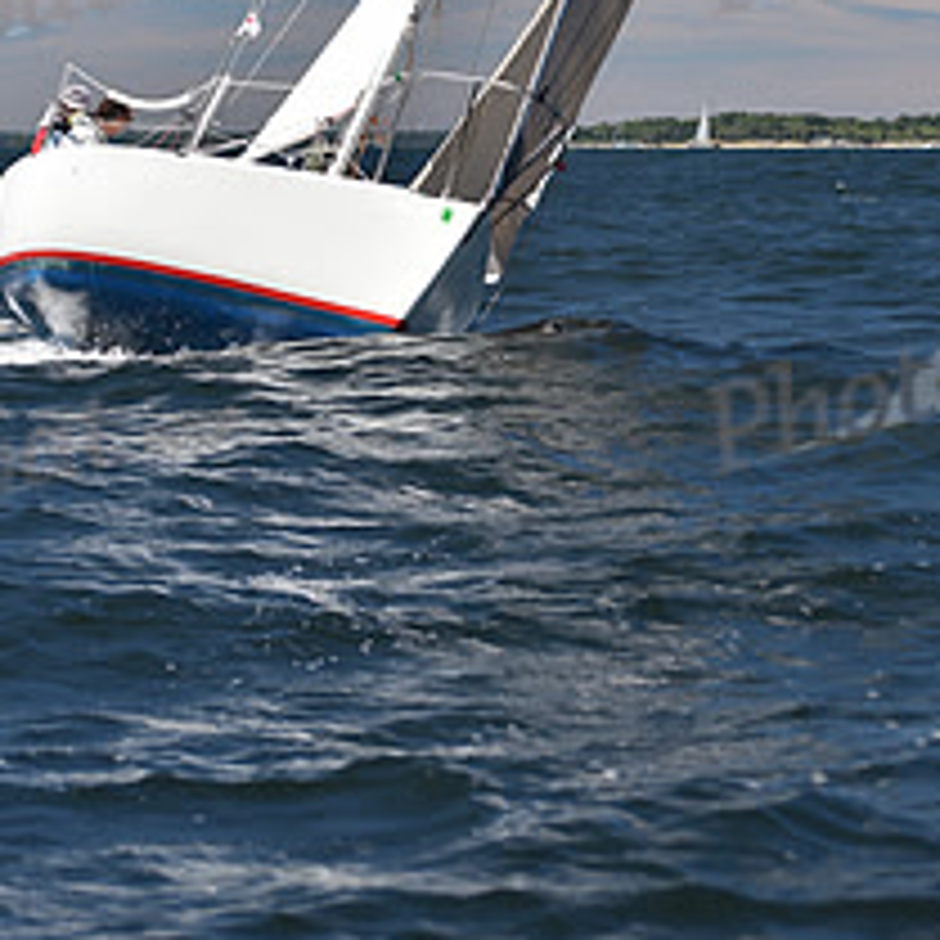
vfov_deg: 10.4
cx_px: 474
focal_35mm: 165
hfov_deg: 10.6
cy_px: -270
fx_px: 5069
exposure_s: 1/1000
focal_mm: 70
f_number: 3.5
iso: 200
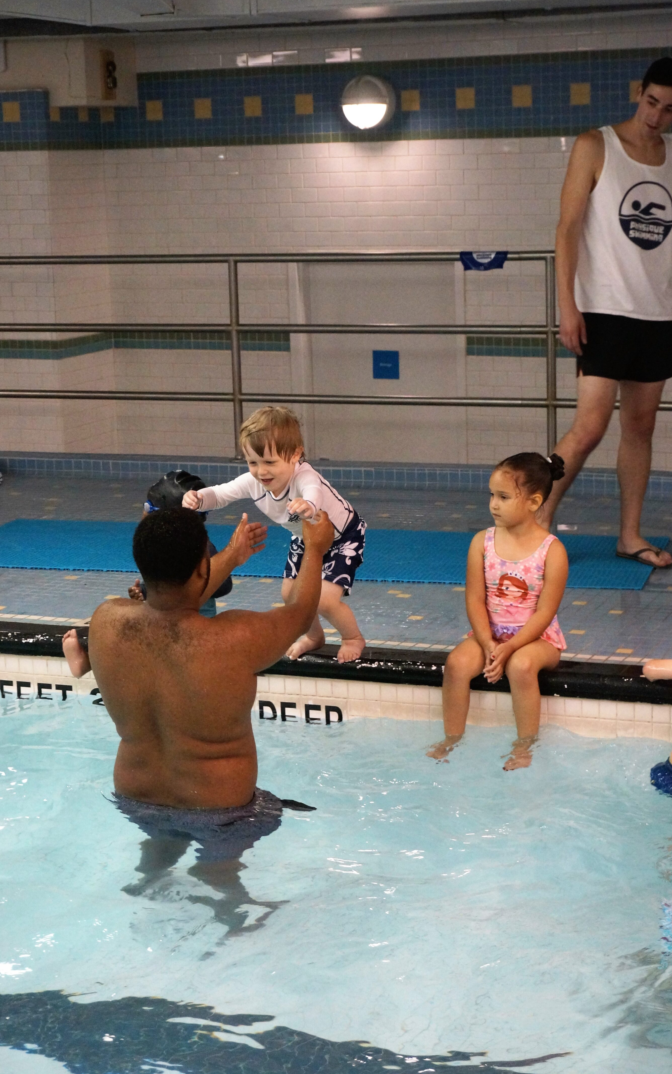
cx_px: 346
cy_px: 535
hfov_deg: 20.0
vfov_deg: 31.5
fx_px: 1905
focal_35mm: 65
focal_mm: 42
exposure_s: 1/160
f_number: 5.6
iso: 2500
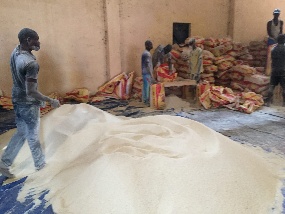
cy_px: 107
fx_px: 239
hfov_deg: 61.7
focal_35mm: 29
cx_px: 142
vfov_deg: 48.2
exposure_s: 1/17
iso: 250
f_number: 2.2
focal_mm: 4.15
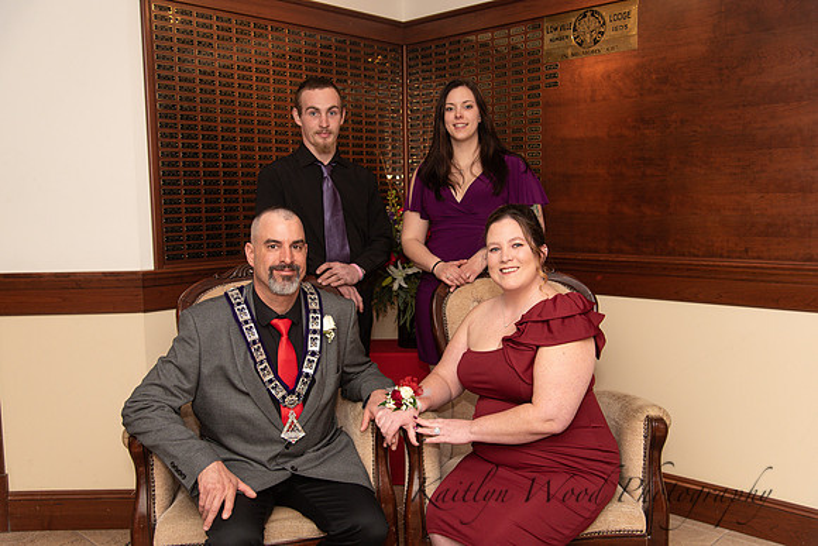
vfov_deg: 41.1
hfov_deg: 58.7
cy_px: 273
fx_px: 727
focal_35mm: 32
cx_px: 409
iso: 800
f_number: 4
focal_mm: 32
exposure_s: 1/200
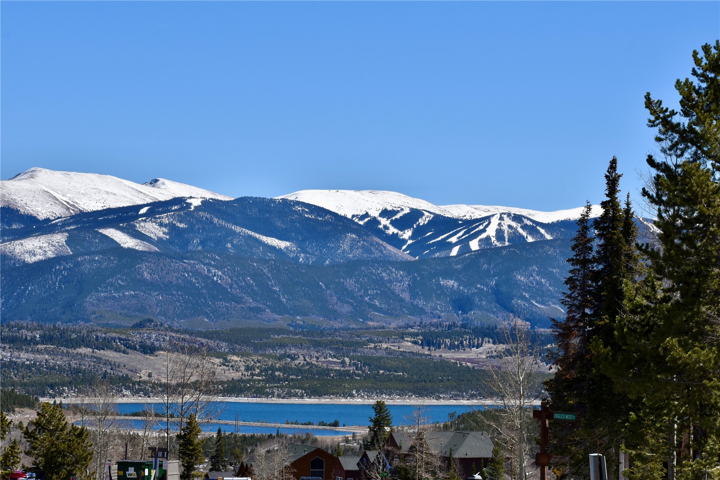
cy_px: 240
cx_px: 360
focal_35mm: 123
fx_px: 2460
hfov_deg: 16.7
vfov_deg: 11.1
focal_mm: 82
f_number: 11
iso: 200
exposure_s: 1/500
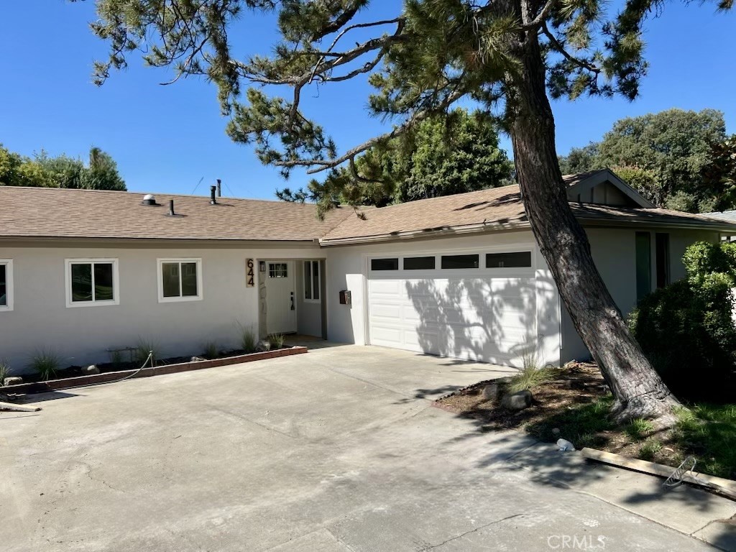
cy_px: 276
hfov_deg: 67.3
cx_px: 368
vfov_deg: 53.1
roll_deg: +1.3
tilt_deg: -0.4
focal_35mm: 26
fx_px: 553
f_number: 1.5
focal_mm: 5.7
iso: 50
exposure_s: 1/4274
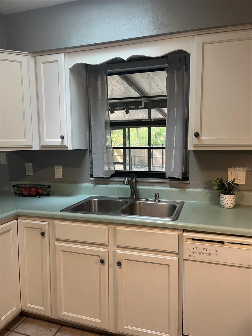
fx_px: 252
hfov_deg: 53.1
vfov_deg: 67.3
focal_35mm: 26
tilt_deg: -6.5
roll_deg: +1.0
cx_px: 126
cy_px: 168
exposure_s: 1/60
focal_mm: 5.1
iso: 160
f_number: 1.6
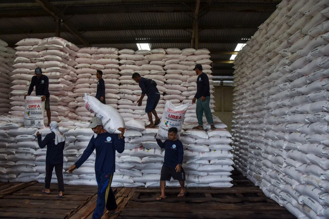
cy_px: 110
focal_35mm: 27
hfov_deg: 67.4
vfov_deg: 47.9
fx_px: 247
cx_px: 164
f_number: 5.6
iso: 500
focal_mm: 18
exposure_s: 1/640
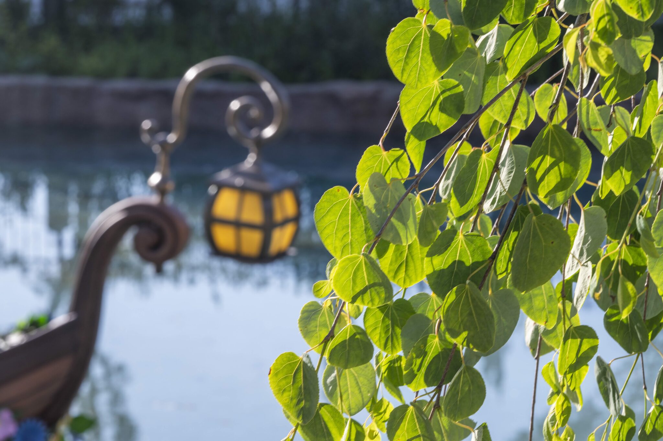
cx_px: 332
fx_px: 2669
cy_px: 220
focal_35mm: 145
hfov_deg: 14.2
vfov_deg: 9.5
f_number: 16
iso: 200
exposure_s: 1/60
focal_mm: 145
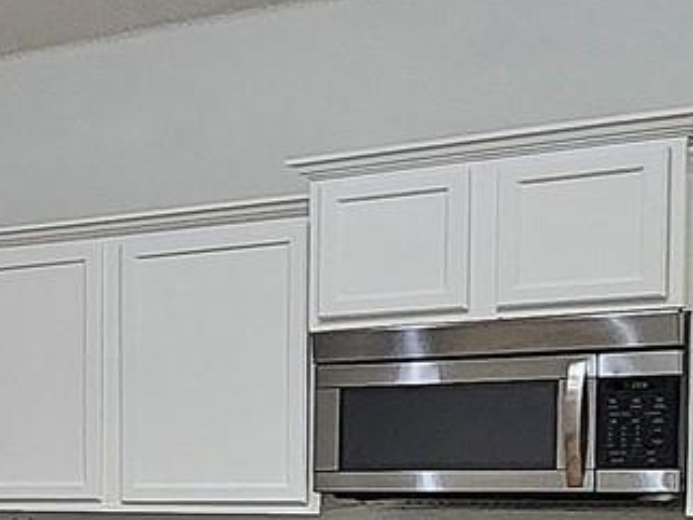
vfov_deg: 17.2
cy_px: 578
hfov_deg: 16.8
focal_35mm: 83
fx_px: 1662
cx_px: -738
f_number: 2.2
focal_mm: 2.2
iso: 320
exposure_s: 1/60
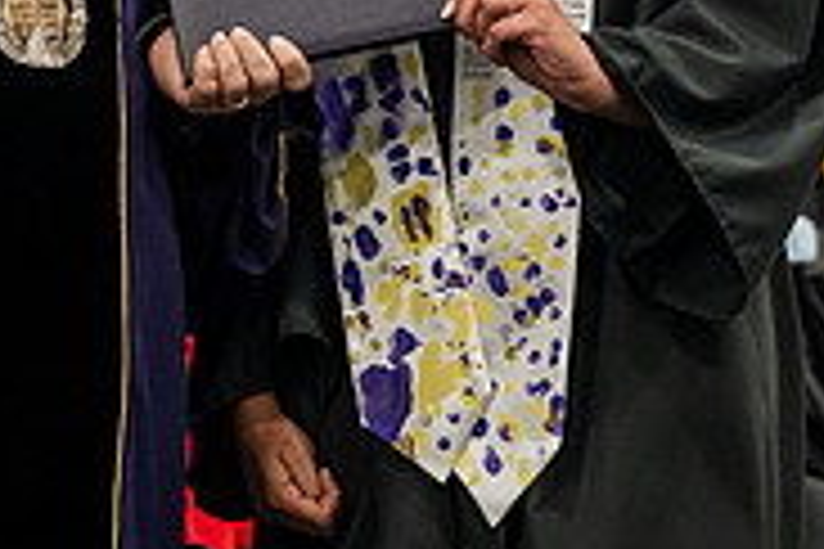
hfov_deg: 7.5
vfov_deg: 5.0
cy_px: -191
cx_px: -5
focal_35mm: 273
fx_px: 6248
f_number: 4.5
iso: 4000
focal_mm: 86
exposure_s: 1/200
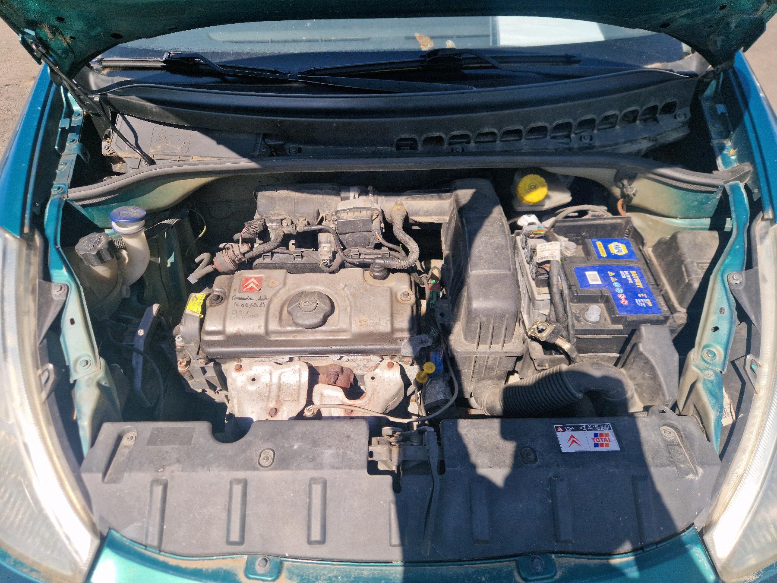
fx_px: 516
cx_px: 388
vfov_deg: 58.9
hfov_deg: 73.9
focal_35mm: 23
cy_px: 292
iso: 50
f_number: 1.8
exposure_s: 1/1111
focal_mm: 5.4
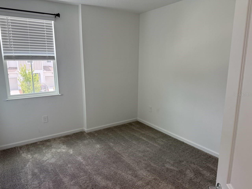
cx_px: 126
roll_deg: +1.0
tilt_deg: -12.5
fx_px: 175
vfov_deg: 56.8
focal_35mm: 24
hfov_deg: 71.6
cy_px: 94
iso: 125
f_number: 1.78
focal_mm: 6.76
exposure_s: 1/235
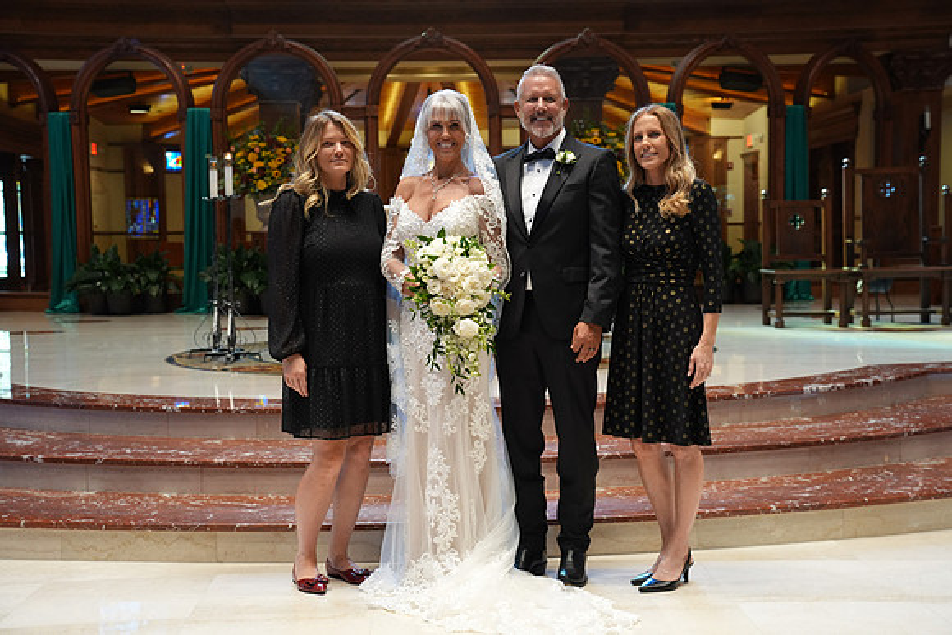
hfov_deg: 37.5
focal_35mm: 53
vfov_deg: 25.5
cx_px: 476
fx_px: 1402
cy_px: 318
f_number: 4
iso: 2500
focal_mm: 53
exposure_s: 1/100
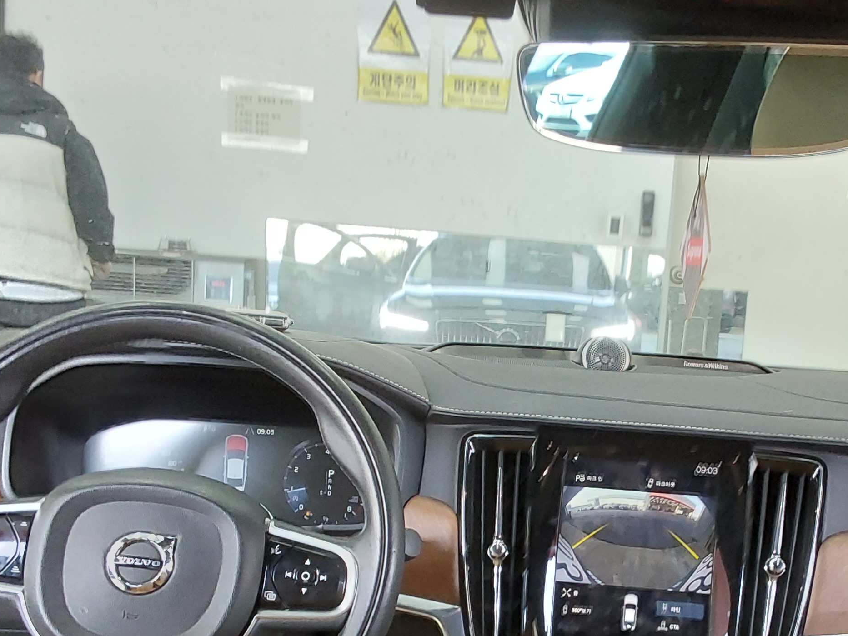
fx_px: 1200
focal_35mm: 49
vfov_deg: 29.1
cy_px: 495
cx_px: 554
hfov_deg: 38.5
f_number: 1.9
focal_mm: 2.91
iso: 400
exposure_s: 1/60
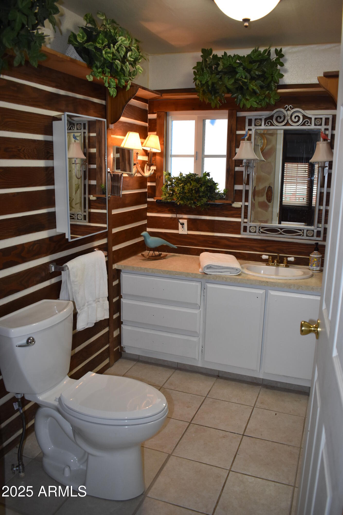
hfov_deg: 43.6
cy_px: 258
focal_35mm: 30
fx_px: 429
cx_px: 172
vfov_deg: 61.9
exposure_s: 1/200
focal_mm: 20
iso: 800
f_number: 4.5
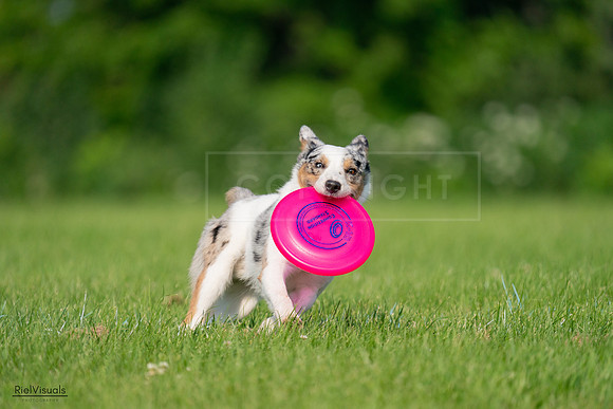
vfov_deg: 2.3
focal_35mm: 600
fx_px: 10219
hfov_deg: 3.4
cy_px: 204
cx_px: 306
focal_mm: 600
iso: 800
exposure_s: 1/4000
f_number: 6.3
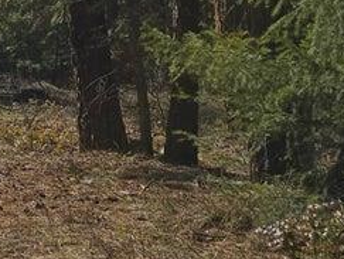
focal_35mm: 129
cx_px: -348
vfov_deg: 11.3
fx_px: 1284
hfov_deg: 13.2
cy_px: -31
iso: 12
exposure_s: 1/1205
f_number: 1.7
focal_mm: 6.3
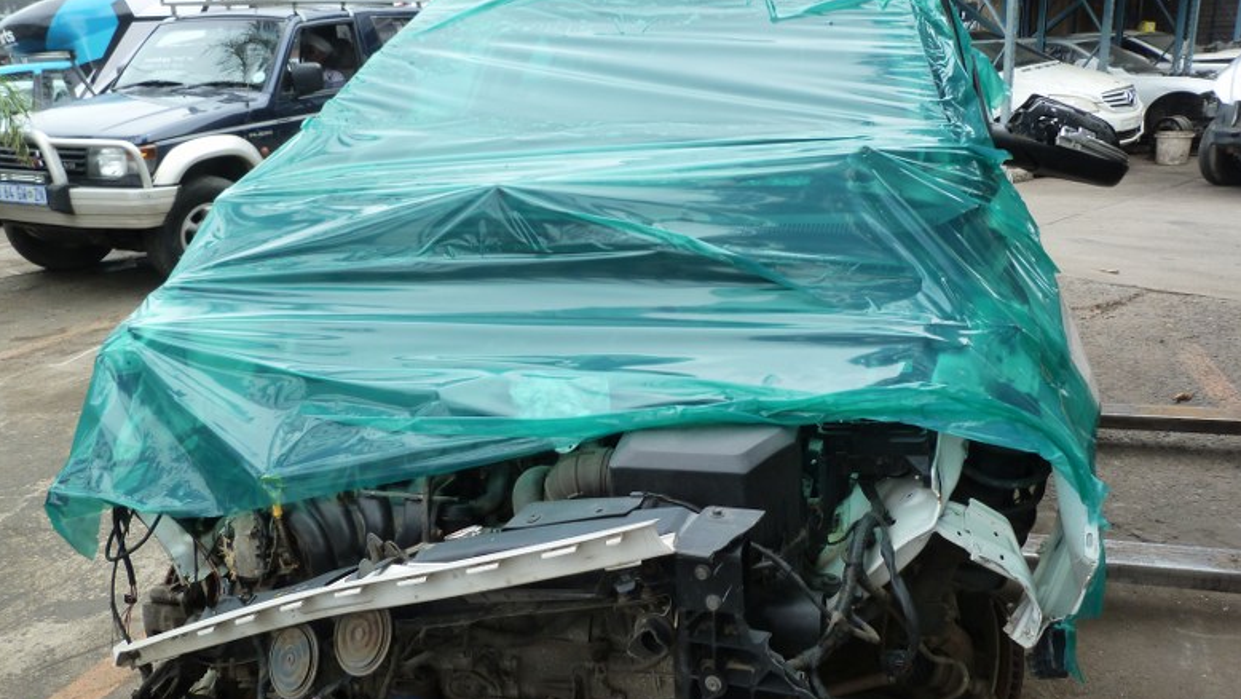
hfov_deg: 67.9
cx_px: 606
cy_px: 357
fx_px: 922
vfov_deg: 41.5
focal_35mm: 28
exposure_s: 1/125
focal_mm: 4.5
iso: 125
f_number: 4
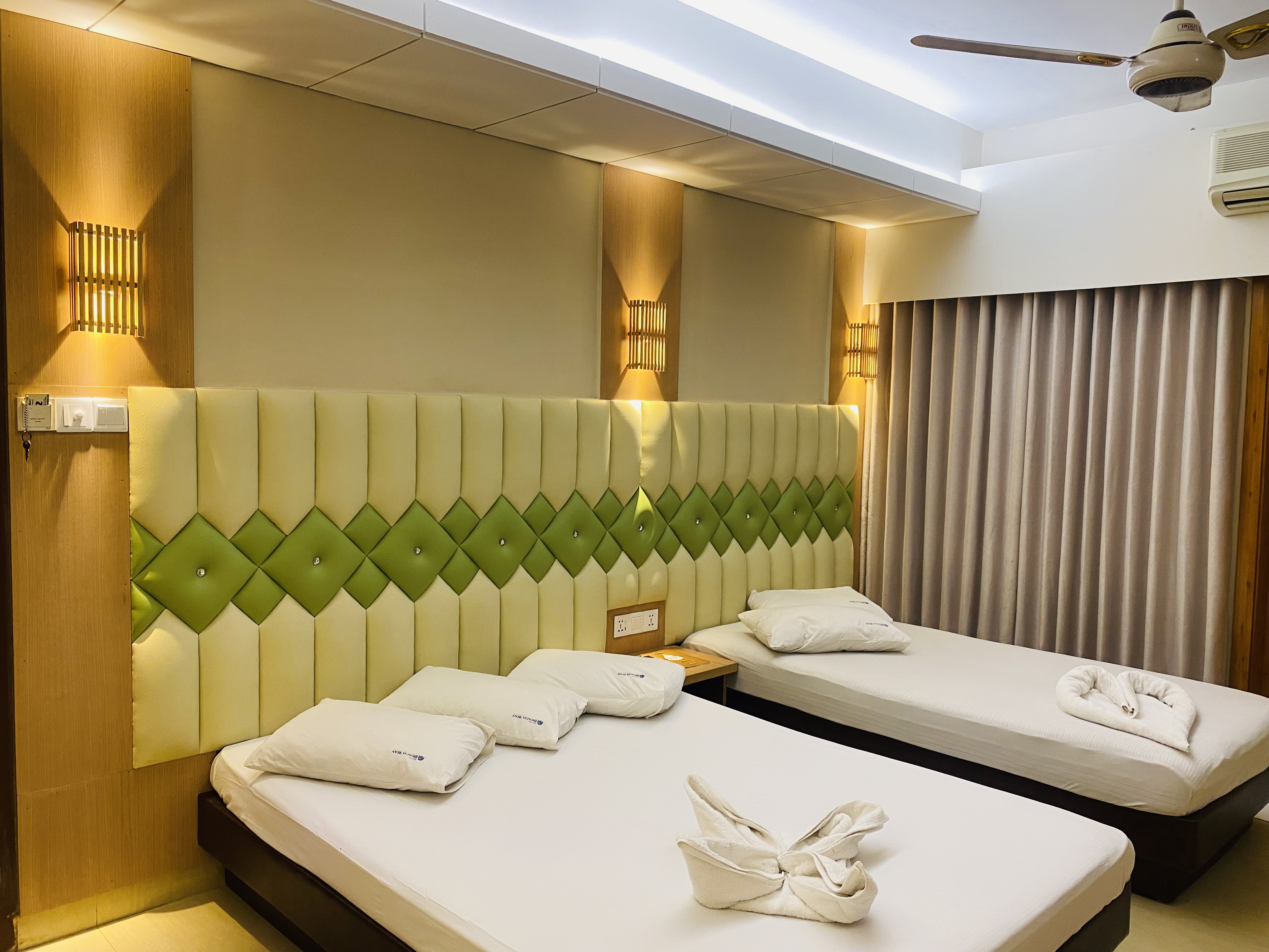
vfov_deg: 53.1
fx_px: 953
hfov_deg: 67.3
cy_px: 476
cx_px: 634
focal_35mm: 26
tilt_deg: -4.2
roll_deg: -1.7
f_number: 1.8
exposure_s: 1/50
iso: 100
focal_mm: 4.25
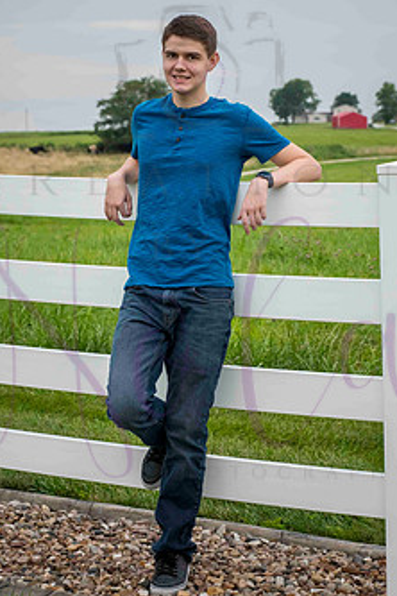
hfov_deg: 12.7
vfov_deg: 18.9
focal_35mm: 108
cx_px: 206
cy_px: 243
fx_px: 1786
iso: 640
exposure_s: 1/640
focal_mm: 80
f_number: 8
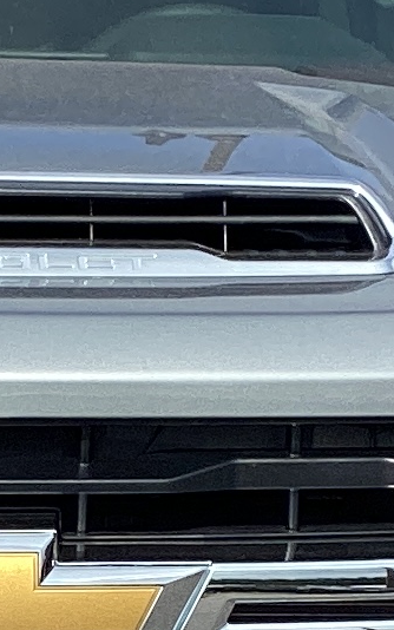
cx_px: -87
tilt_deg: -10.0
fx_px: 3451
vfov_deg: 10.3
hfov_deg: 6.5
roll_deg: -1.3
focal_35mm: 201
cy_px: 693
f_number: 2.4
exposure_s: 1/1148
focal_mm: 3.3
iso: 25
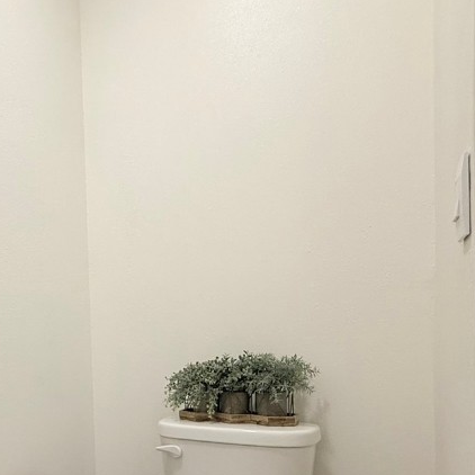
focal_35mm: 30
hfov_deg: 48.2
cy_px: 371
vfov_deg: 51.1
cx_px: 44
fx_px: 466
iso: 250
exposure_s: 1/60
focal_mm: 2.22
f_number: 2.2
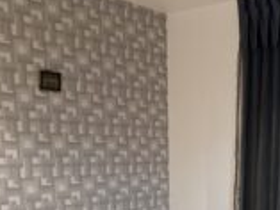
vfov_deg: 22.7
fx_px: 494
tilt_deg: -8.2
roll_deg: +0.8
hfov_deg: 31.3
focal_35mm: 61
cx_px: 198
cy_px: 230
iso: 400
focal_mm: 6.76
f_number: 1.78
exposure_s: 1/33
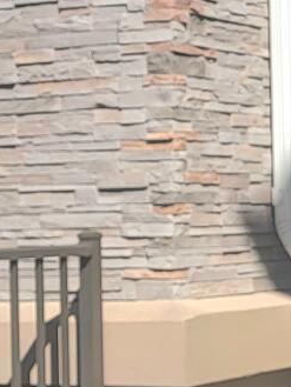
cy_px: 198
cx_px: 481
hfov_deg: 9.8
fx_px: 1635
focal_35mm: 146
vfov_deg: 13.5
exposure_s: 1/1111
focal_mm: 6.7
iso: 16
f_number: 1.8
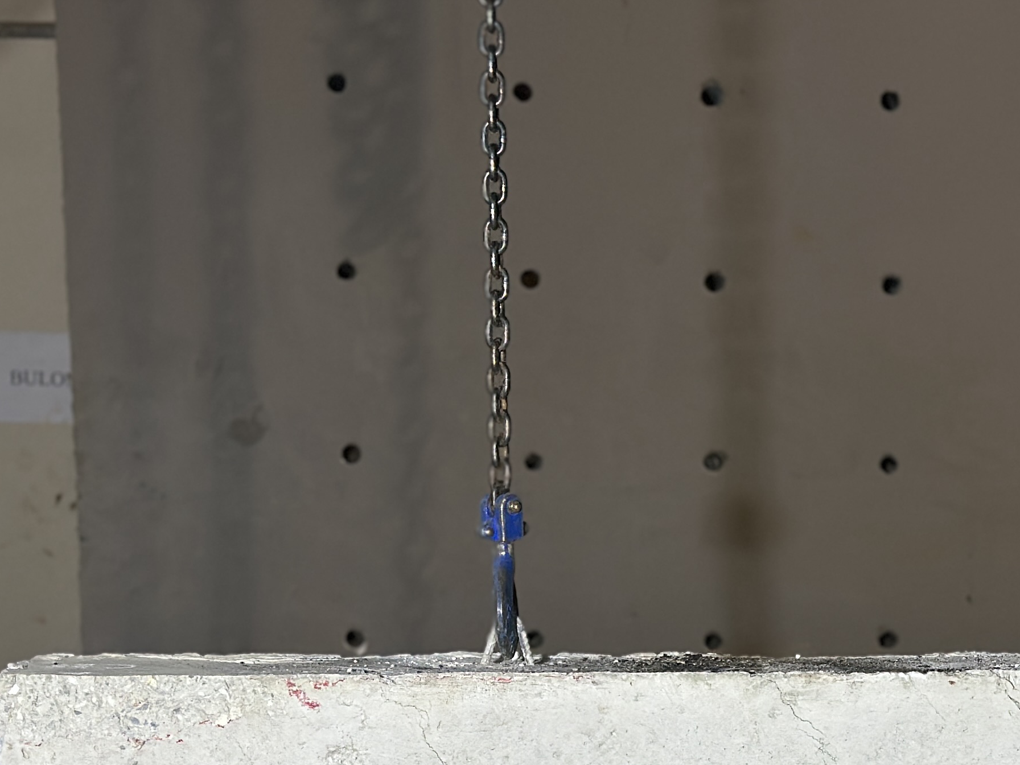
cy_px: 842
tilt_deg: -6.5
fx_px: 3182
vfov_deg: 13.4
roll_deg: +0.3
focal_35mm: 108
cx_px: 976
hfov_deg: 17.8
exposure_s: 1/50
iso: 160
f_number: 1.78
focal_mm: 6.86
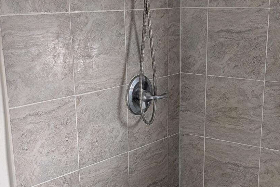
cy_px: 158
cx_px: 161
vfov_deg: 21.9
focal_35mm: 61
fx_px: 474
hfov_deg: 32.8
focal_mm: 6.9
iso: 46
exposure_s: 1/282
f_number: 1.68
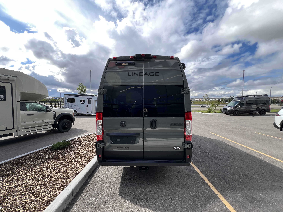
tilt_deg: -3.4
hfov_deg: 106.2
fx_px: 106
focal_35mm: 13
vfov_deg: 89.9
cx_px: 142
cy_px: 106
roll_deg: +0.2
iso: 32
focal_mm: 1.57
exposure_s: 1/356
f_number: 1.8
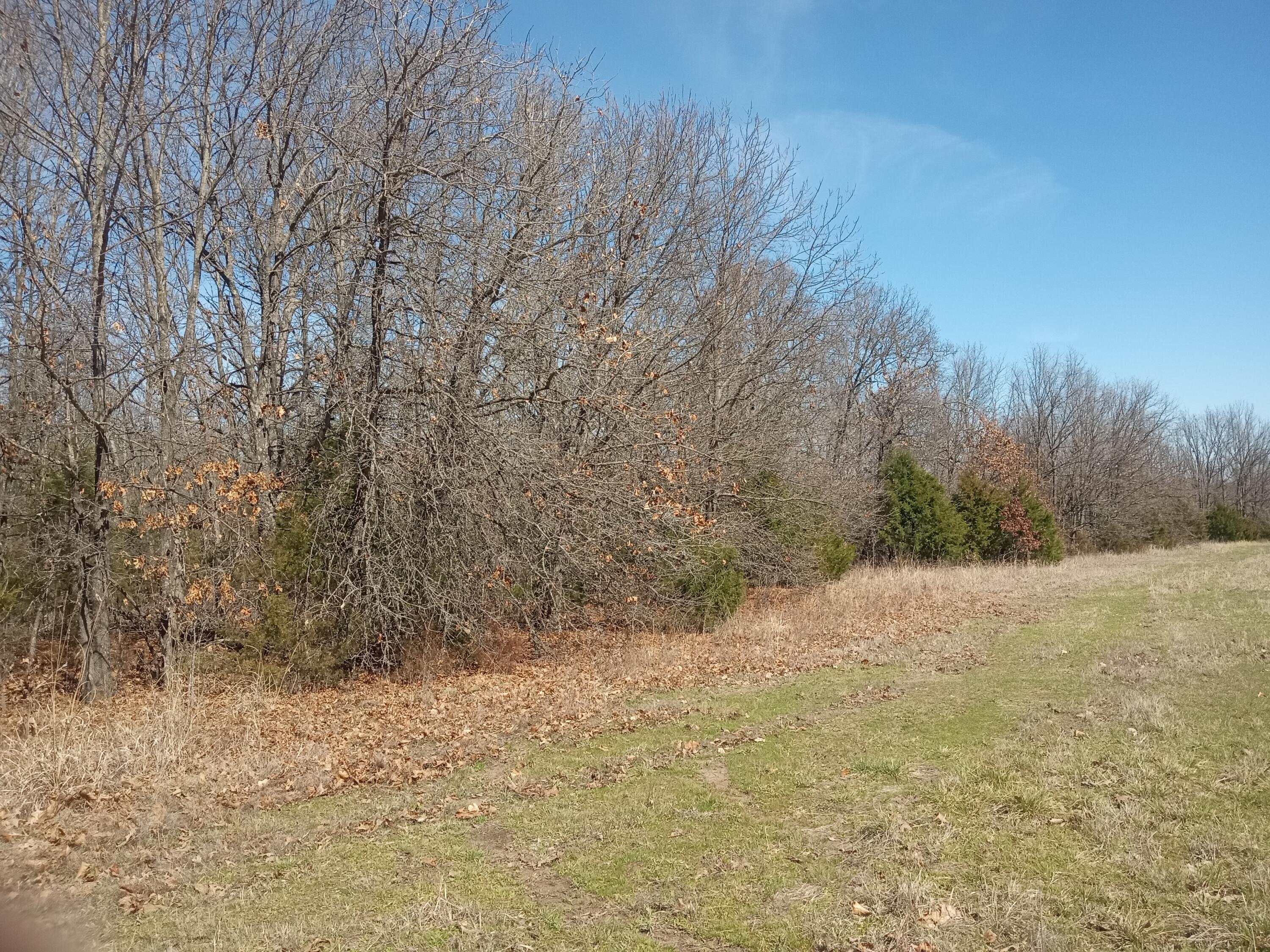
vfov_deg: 49.7
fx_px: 1027
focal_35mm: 28
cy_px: 476
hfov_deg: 63.4
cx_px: 635
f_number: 2.2
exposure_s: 1/876
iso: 101
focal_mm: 3.71
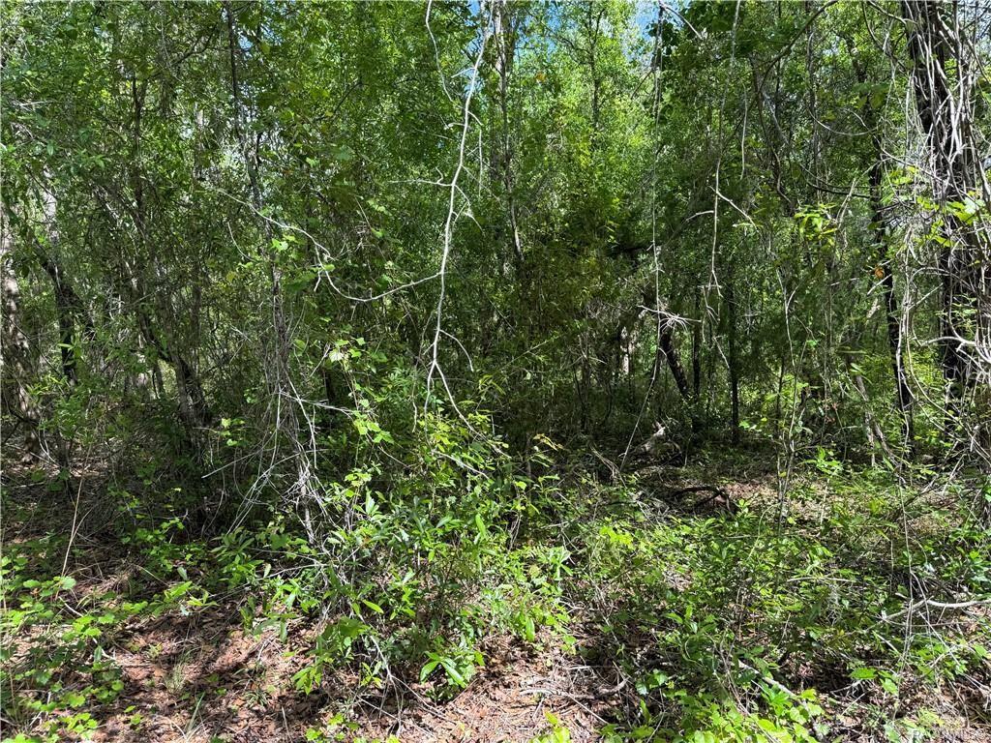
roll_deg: +0.2
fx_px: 687
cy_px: 372
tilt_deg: -2.4
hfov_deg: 71.6
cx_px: 496
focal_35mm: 24
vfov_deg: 56.8
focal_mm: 6.76
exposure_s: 1/683
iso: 80
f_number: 1.78
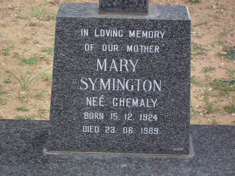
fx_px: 713
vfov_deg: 14.1
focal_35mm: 105
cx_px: 118
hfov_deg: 18.7
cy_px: 88
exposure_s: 1/60
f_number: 5.8
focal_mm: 18.9
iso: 100
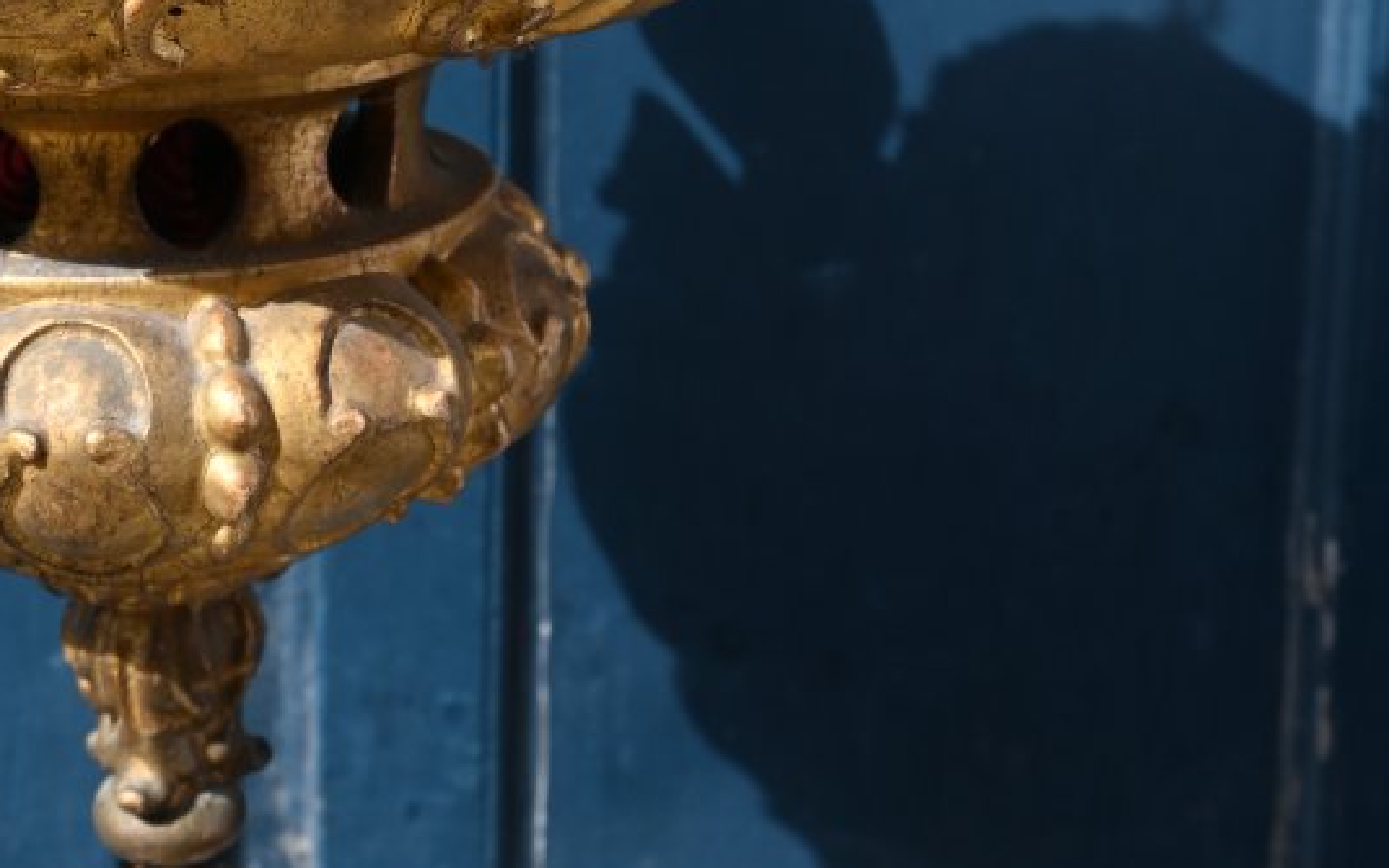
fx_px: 3369
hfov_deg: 23.1
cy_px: -75
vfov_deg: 14.4
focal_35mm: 89
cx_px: 389
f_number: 5.6
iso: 100
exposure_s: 1/250
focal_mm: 26
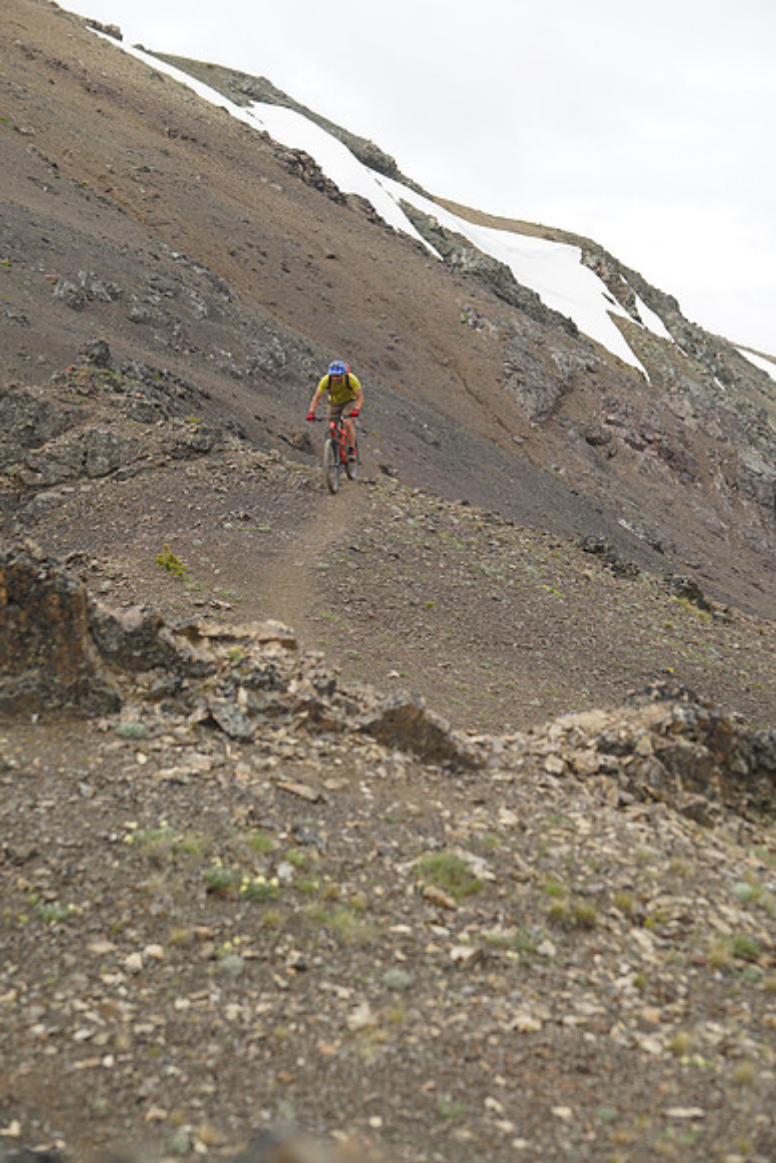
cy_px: 582
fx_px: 3684
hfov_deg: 12.0
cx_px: 388
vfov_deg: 17.9
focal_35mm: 114
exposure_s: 1/1000
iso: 1250
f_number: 5.6
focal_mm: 114
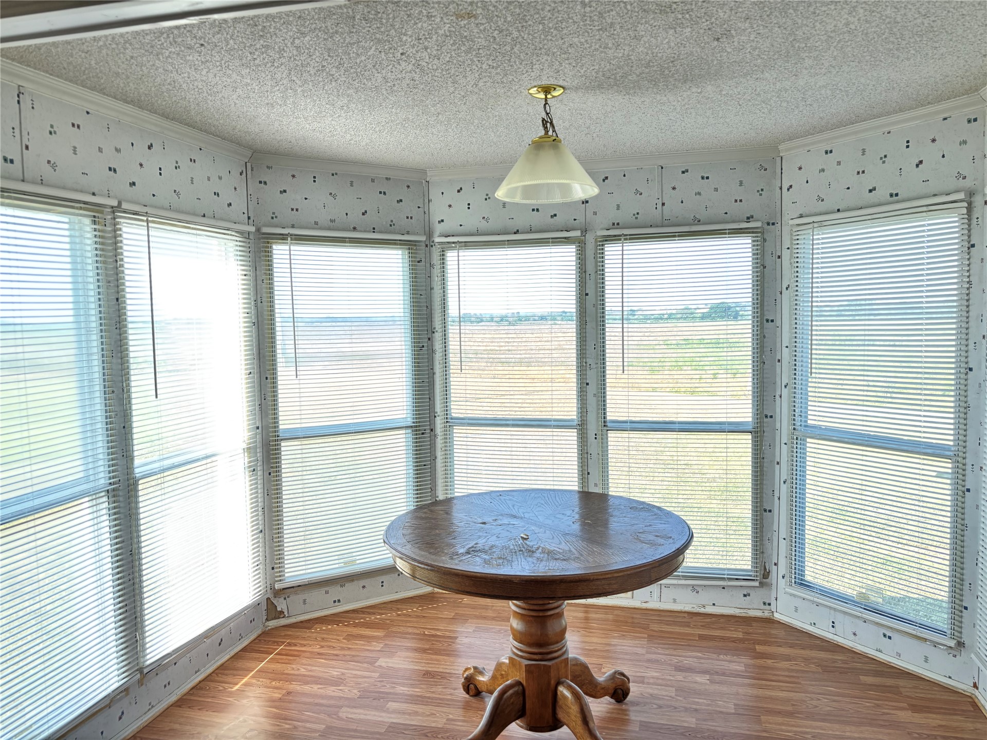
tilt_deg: -4.5
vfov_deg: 53.1
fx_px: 741
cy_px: 370
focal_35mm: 26
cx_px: 494
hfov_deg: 67.3
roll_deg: +0.7
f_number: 1.6
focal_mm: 5.96
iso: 125
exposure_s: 1/121
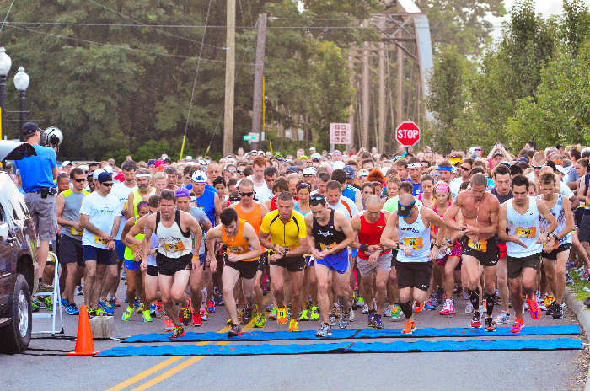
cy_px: 196
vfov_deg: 9.9
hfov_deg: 14.9
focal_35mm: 138
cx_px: 295
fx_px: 2258
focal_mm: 92
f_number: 4
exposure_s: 1/500
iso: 2000
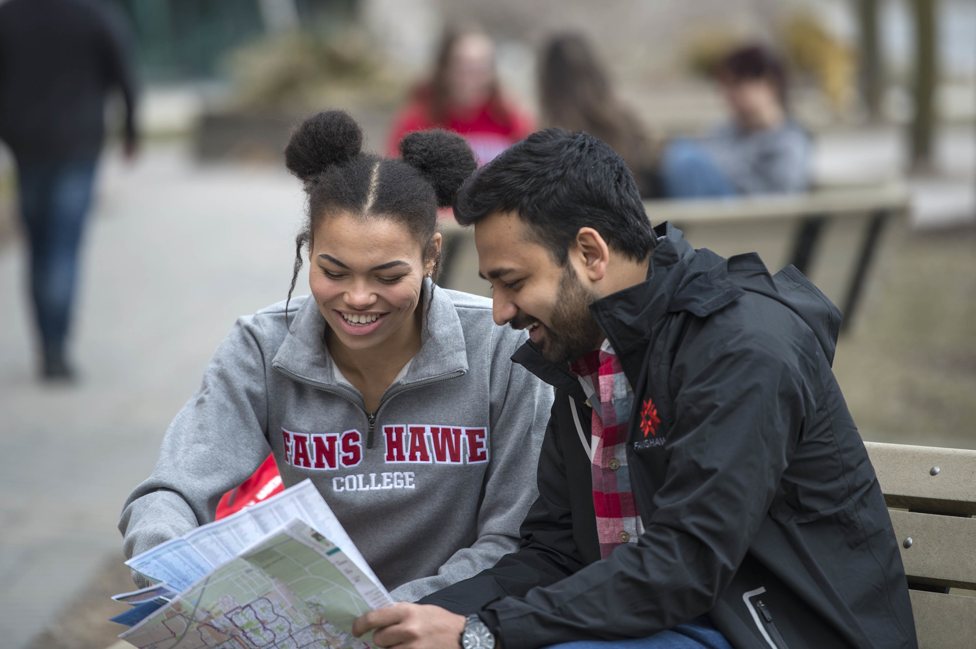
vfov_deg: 7.4
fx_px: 5012
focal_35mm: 185
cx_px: 488
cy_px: 324
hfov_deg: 11.1
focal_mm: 185
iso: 64
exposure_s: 1/400
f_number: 3.2
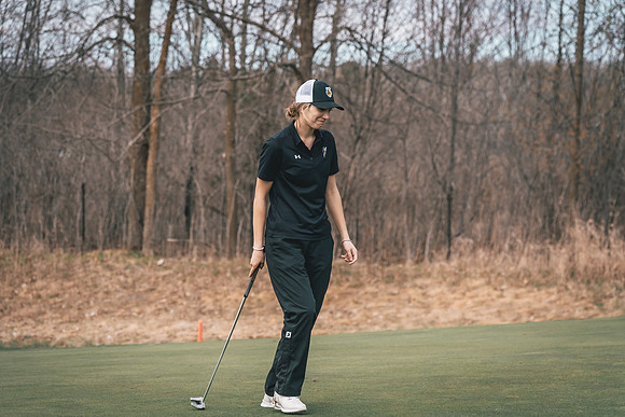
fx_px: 2955
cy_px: 208
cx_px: 313
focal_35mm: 170
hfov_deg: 12.1
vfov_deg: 8.1
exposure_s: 1/1250
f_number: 6.3
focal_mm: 164
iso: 640
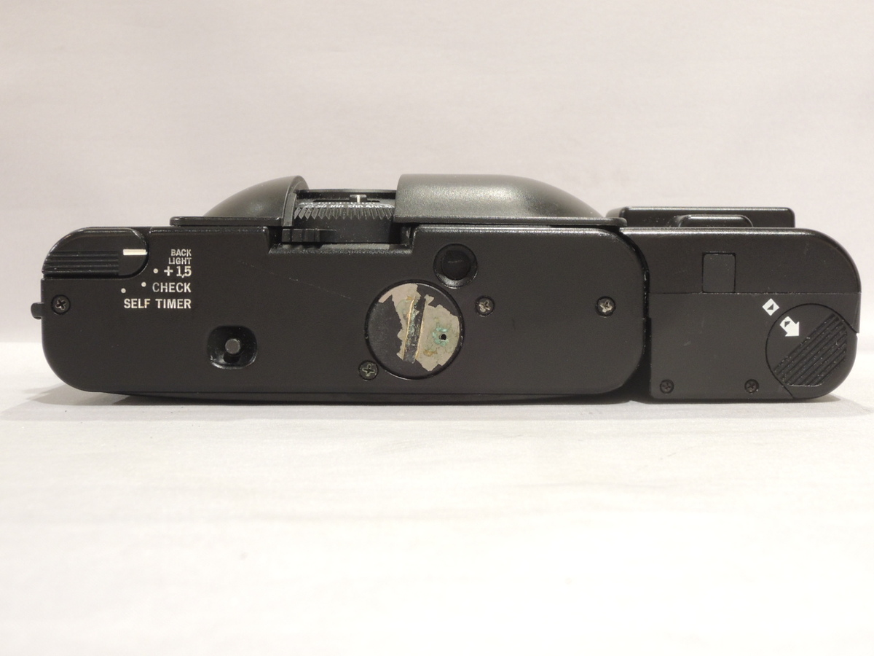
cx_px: 437
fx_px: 1136
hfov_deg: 42.1
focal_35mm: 45
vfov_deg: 32.2
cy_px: 328
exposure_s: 1/25
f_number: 6.3
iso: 400
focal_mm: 8.1
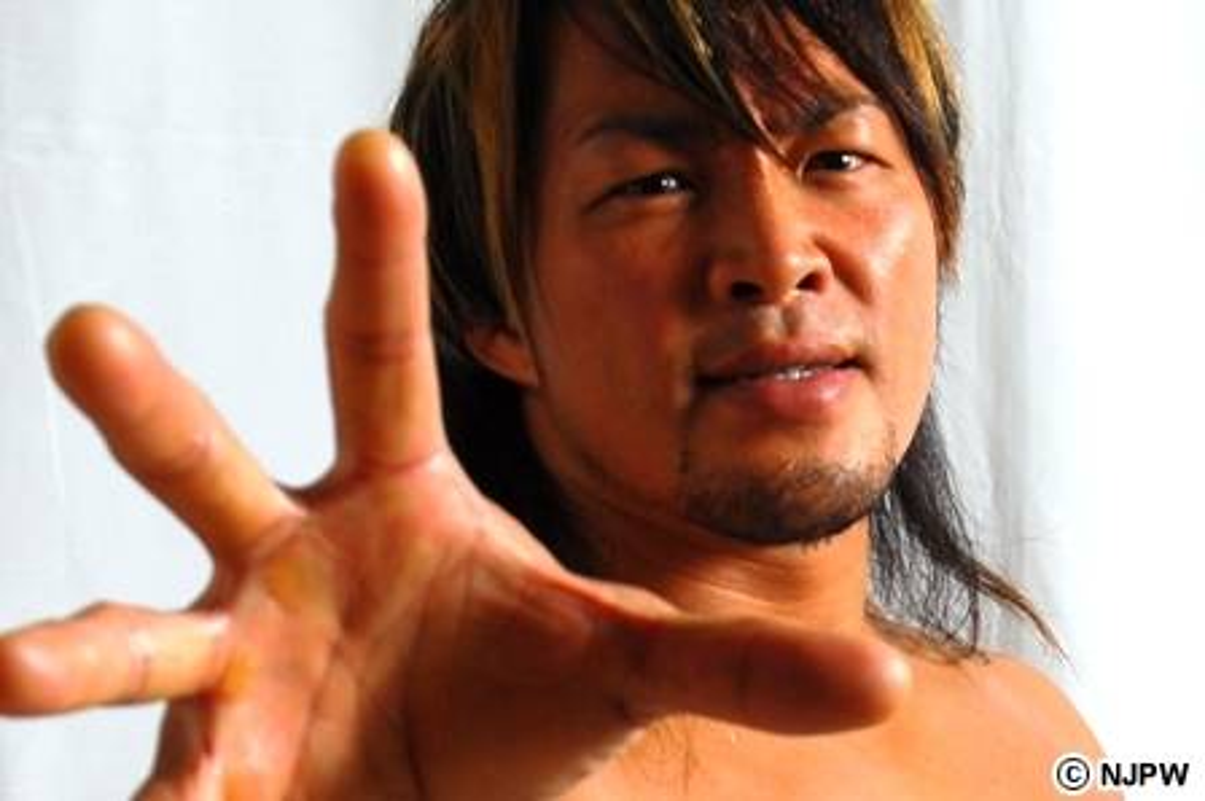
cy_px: 400
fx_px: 1555
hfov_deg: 42.4
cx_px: 602
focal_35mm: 46
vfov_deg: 28.9
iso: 100
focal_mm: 31
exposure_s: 1/160
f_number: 9
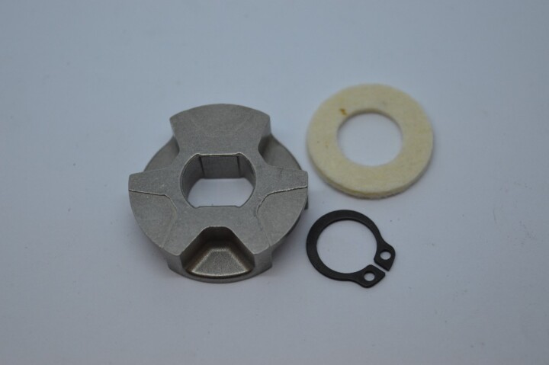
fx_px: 1257
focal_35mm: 82
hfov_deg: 24.6
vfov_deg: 16.5
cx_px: 274
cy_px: 182
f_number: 5.6
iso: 250
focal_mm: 55
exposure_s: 1/125
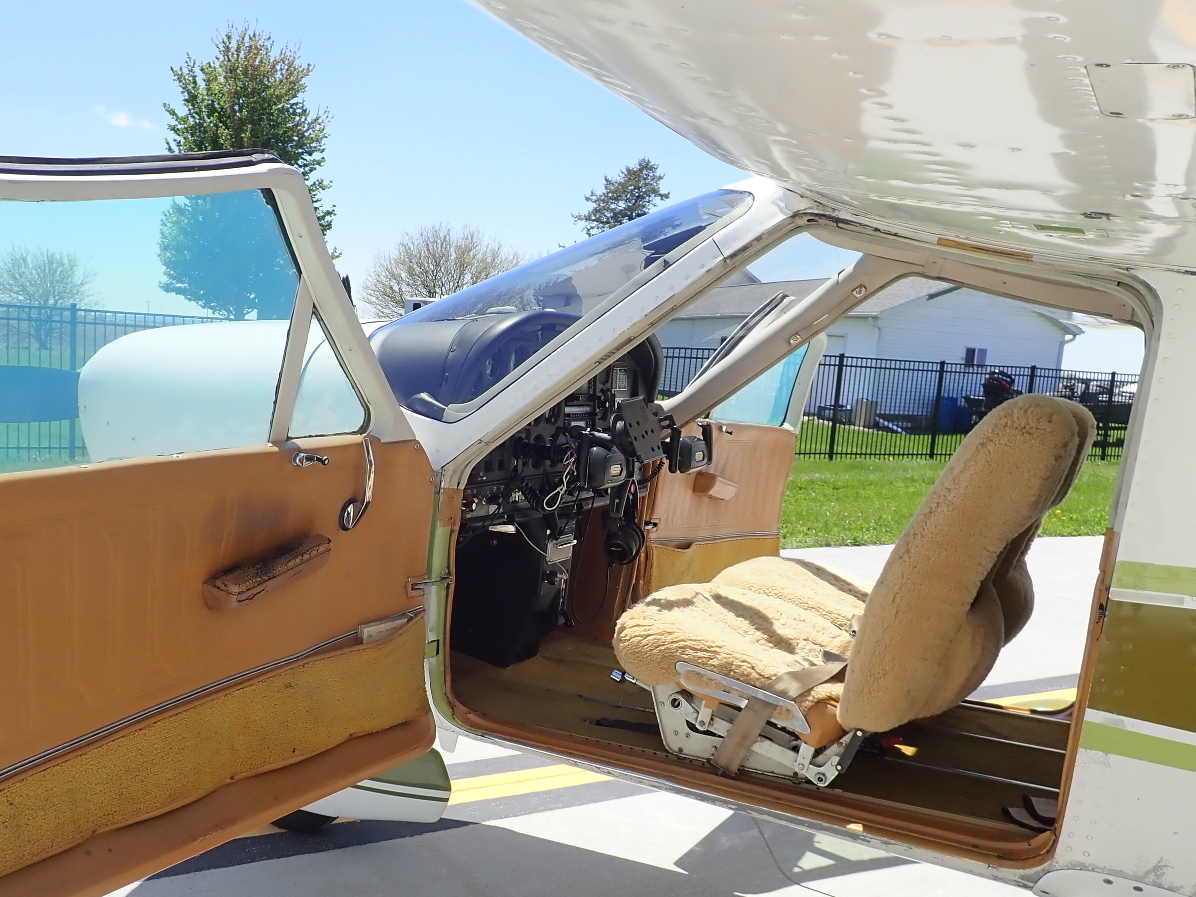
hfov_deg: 54.9
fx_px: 1140
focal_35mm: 33
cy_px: 507
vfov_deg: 42.9
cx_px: 477
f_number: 2.8
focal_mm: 4.5
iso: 100
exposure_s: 1/1000
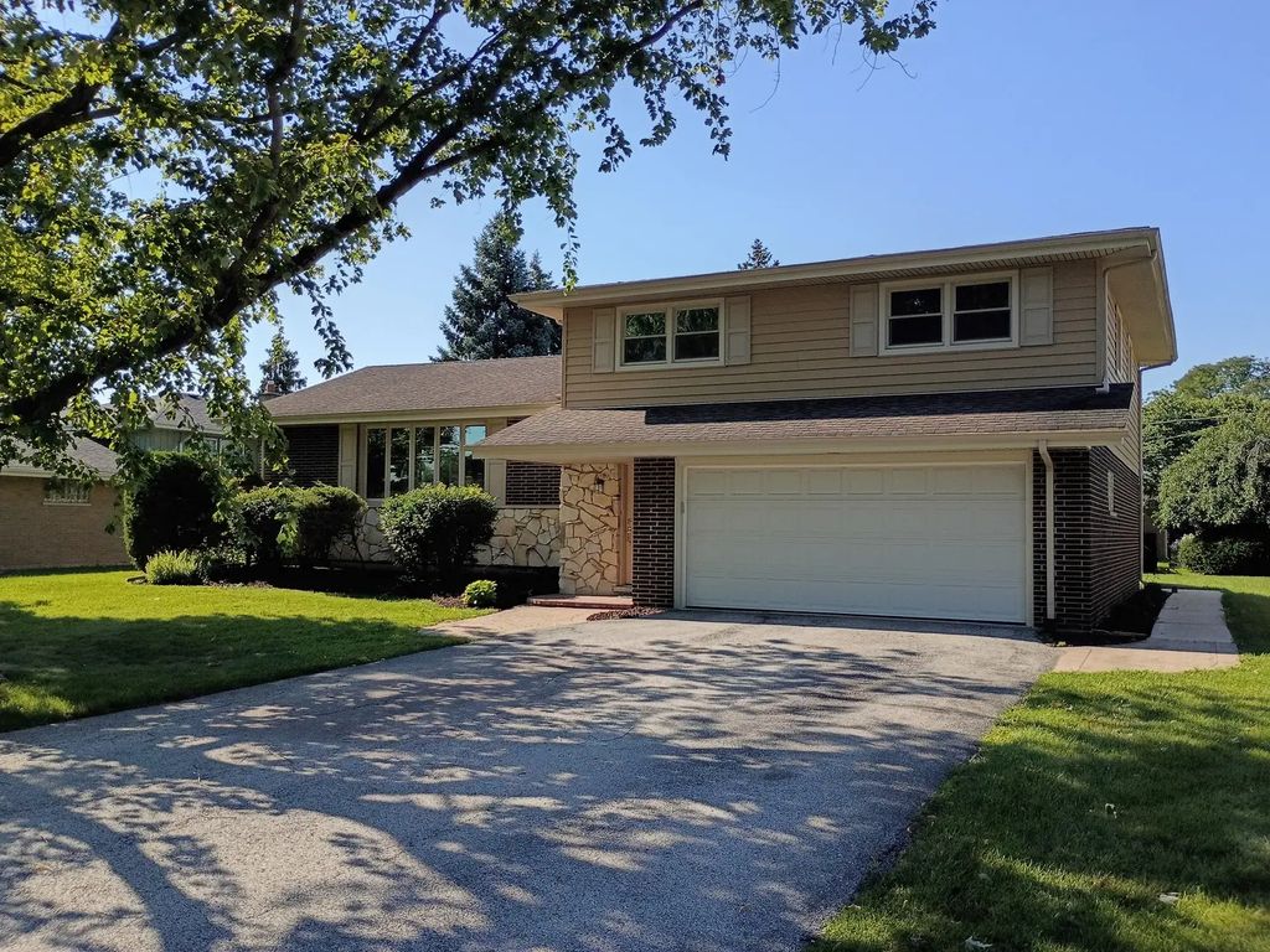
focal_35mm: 29
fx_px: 1064
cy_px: 476
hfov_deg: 61.7
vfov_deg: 48.2
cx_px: 635
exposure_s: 1/926
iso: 102
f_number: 1.8
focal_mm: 4.27
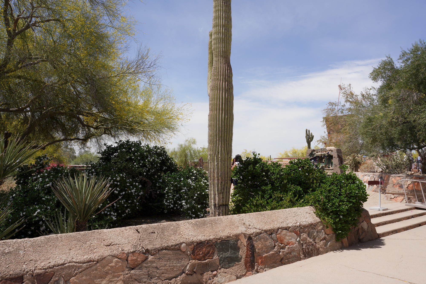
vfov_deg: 46.4
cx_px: 213
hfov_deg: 65.5
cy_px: 142
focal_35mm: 28
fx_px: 331
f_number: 18
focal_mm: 28
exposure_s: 1/100
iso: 100
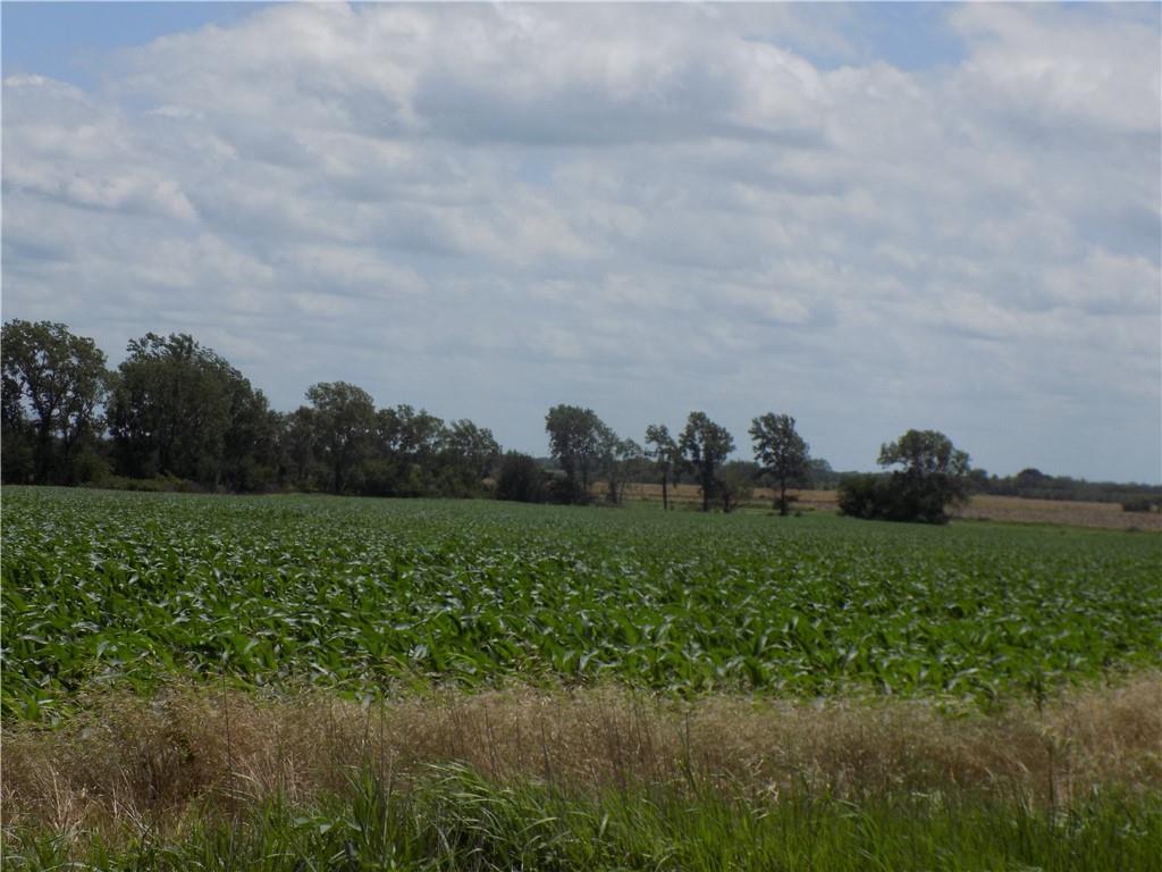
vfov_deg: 17.2
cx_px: 581
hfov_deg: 22.8
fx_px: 2887
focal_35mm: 86
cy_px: 436
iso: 80
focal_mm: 15.3
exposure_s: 1/1250
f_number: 4.4
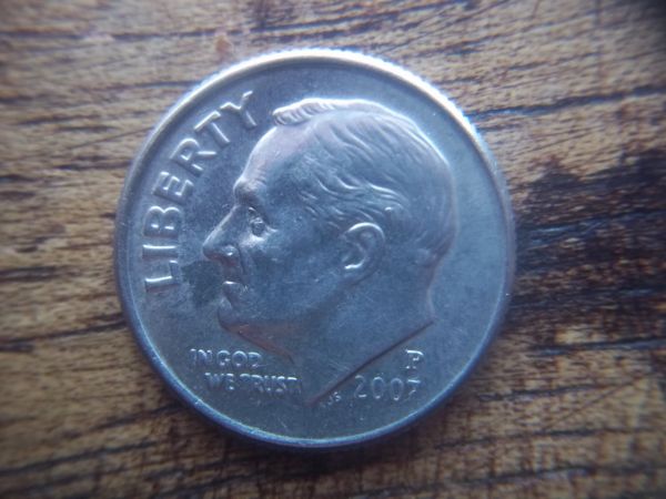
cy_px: 250
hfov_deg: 51.4
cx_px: 333
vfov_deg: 39.7
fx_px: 693
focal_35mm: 36
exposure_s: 1/30
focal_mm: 6.5
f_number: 3.1
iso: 160
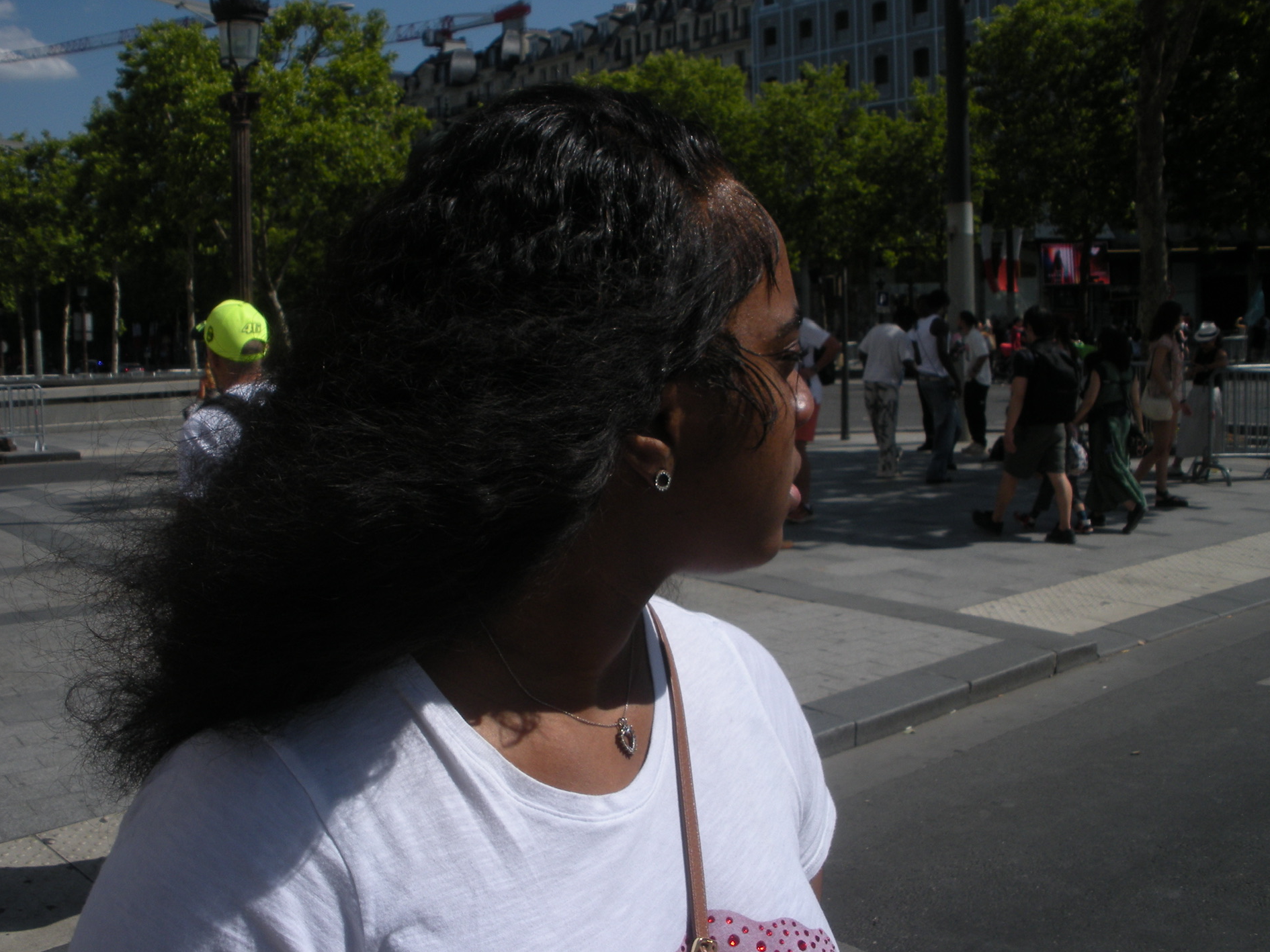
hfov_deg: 47.9
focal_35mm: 39
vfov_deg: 36.8
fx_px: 1431
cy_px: 454
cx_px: 642
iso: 64
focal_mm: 6.3
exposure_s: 1/737
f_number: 5.6
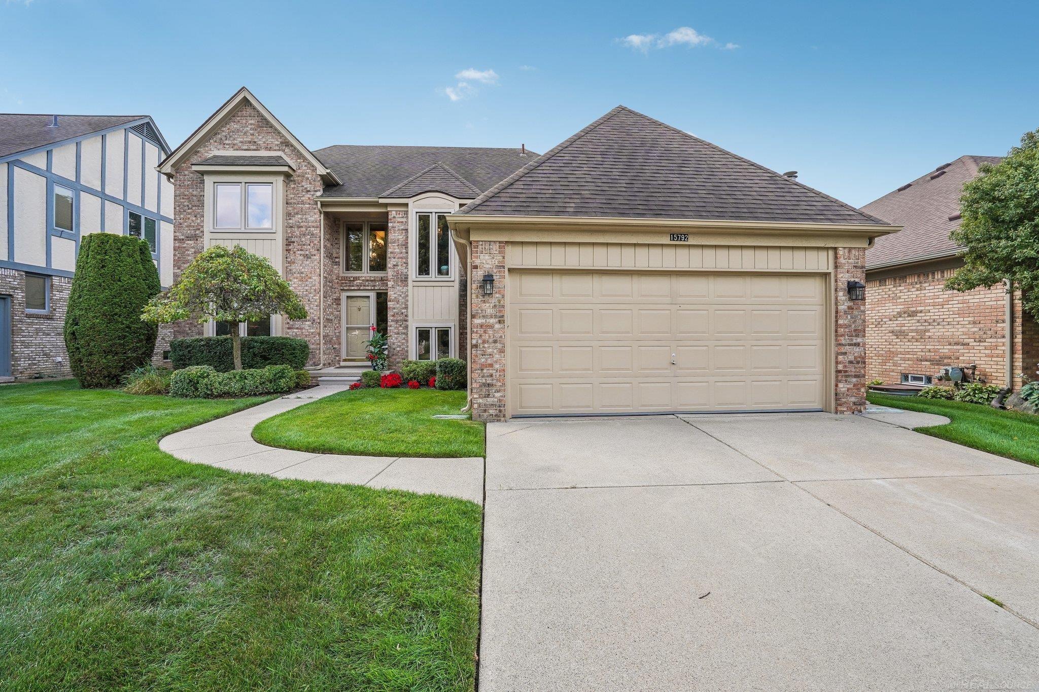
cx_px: 520
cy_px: 346
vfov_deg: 73.7
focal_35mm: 16
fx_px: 462
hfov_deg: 96.7
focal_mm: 16
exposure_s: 1/200
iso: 250
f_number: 8
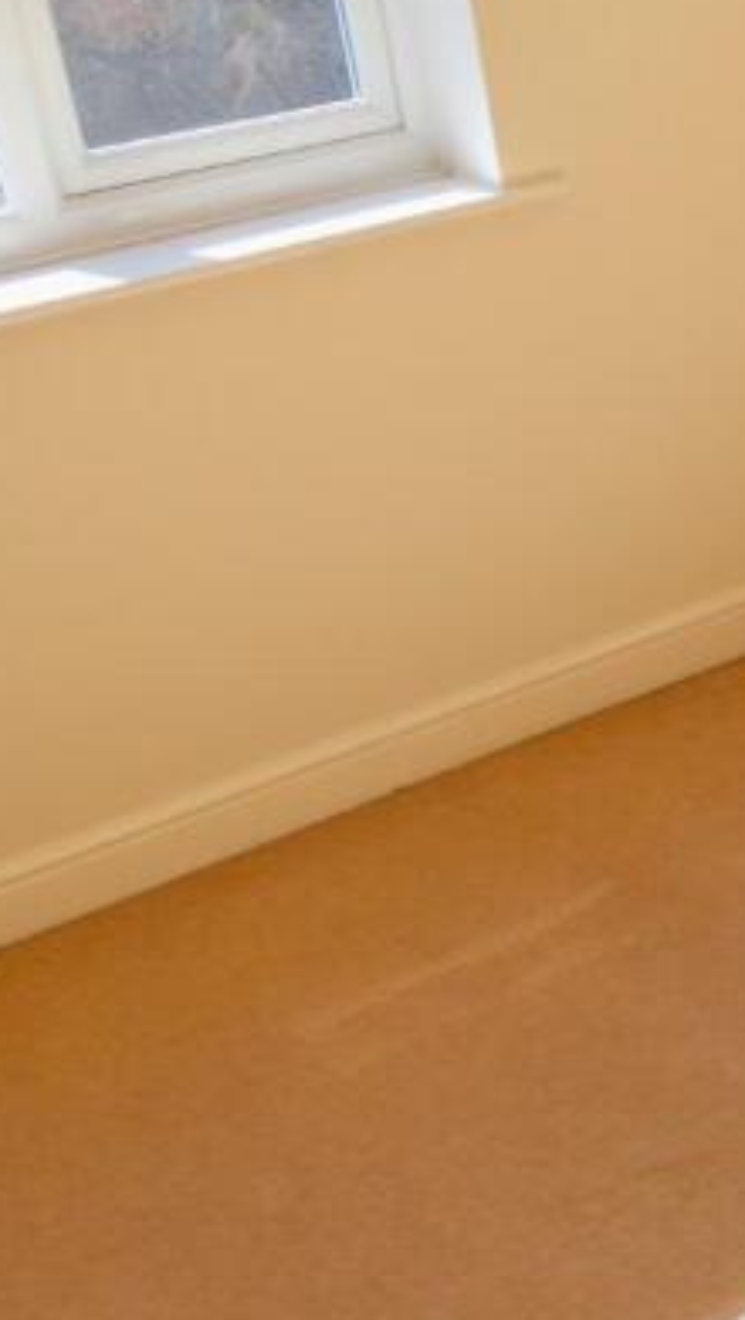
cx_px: 872
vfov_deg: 36.0
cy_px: 662
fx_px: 2033
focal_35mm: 58
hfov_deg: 19.6
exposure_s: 1/80
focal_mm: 22
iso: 100
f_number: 5.6
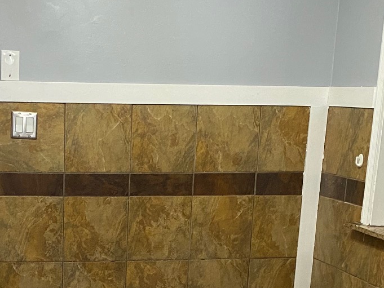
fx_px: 854
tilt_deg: -15.7
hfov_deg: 25.1
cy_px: 334
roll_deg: -1.3
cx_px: 99
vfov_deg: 18.3
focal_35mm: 77
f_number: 1.8
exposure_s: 1/60
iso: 500
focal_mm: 4.25
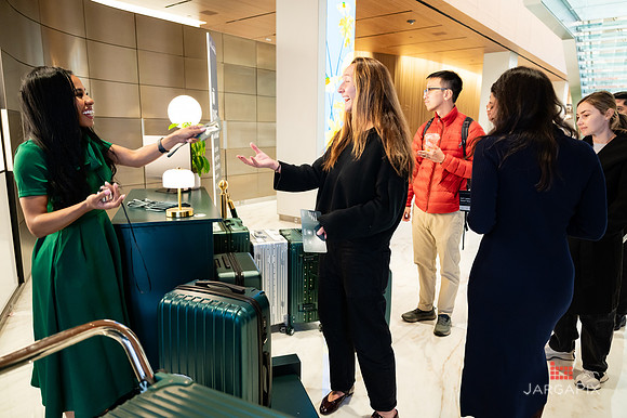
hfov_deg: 72.7
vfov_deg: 52.2
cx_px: 314
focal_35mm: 24
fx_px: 426
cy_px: 209
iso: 1600
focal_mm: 24
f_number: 3.2
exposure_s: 1/160
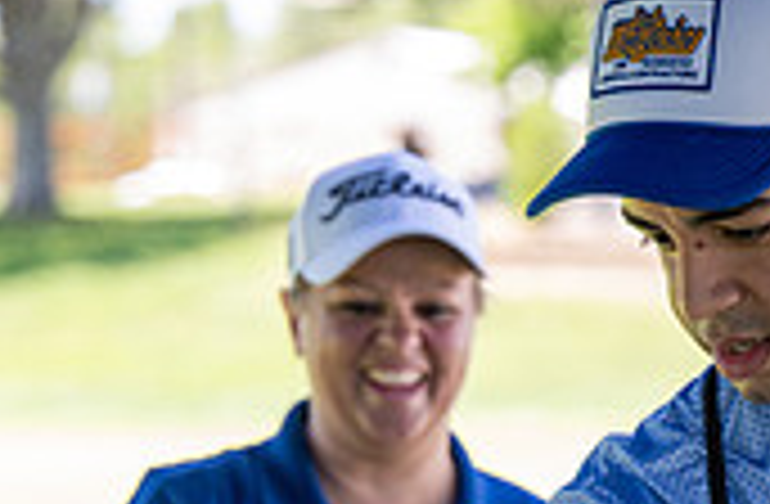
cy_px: 661
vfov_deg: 5.6
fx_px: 5084
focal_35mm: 239
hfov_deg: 8.7
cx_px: 437
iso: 200
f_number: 2.8
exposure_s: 1/500
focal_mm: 70
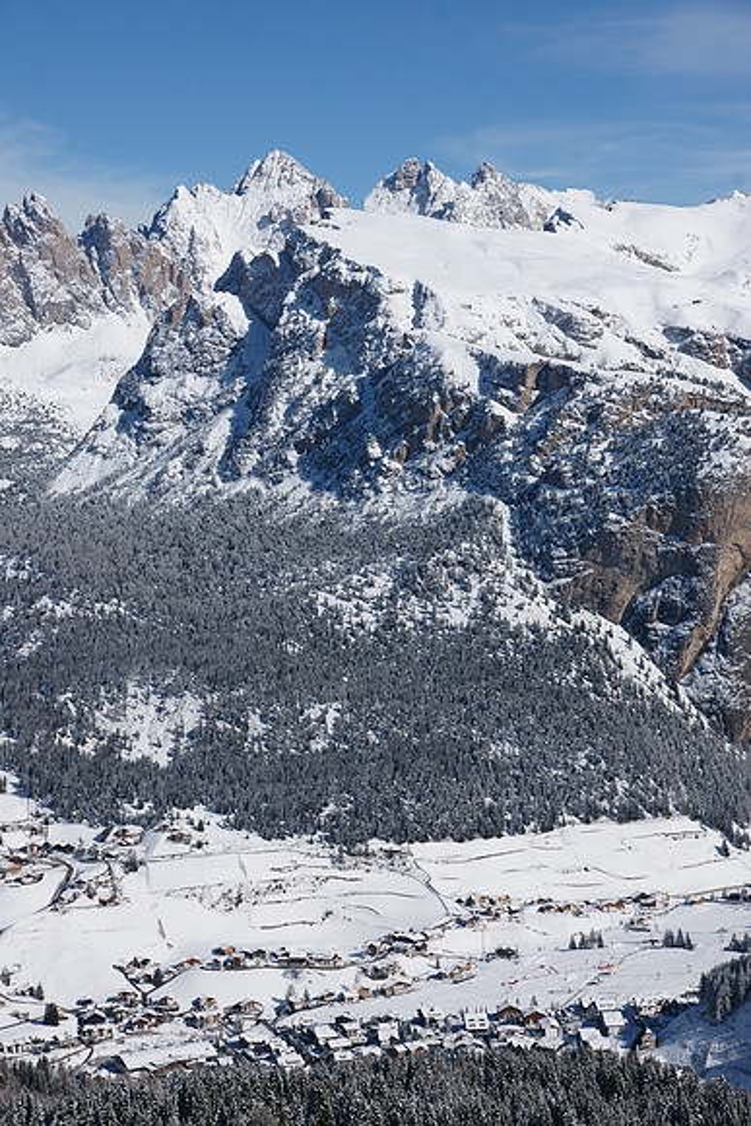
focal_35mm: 68
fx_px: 2111
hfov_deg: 20.2
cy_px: 563
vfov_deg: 29.9
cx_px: 376
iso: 200
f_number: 11
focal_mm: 45
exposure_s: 1/640
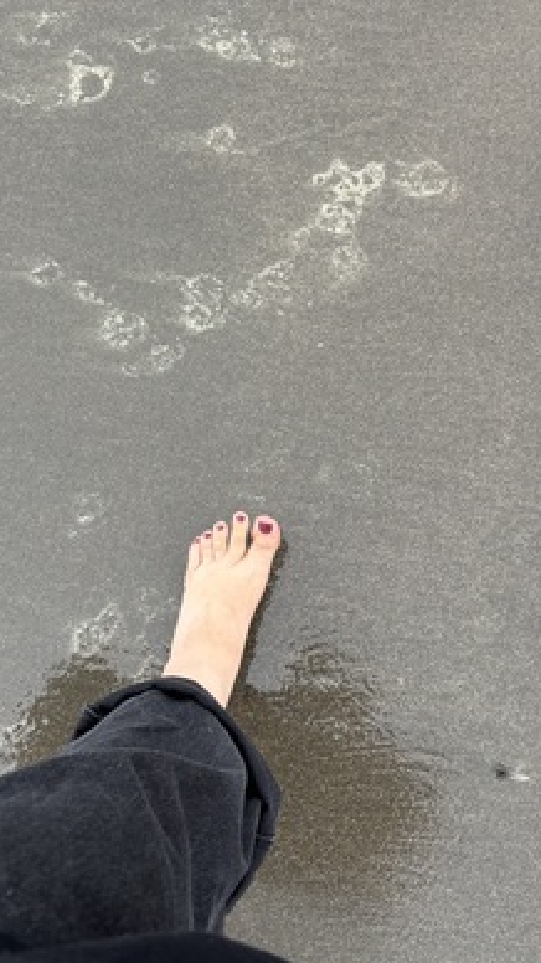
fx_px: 970
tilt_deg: -71.3
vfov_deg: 52.7
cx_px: 313
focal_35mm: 38
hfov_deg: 31.1
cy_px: 447
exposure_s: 1/1016
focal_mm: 5.96
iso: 50
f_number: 1.6
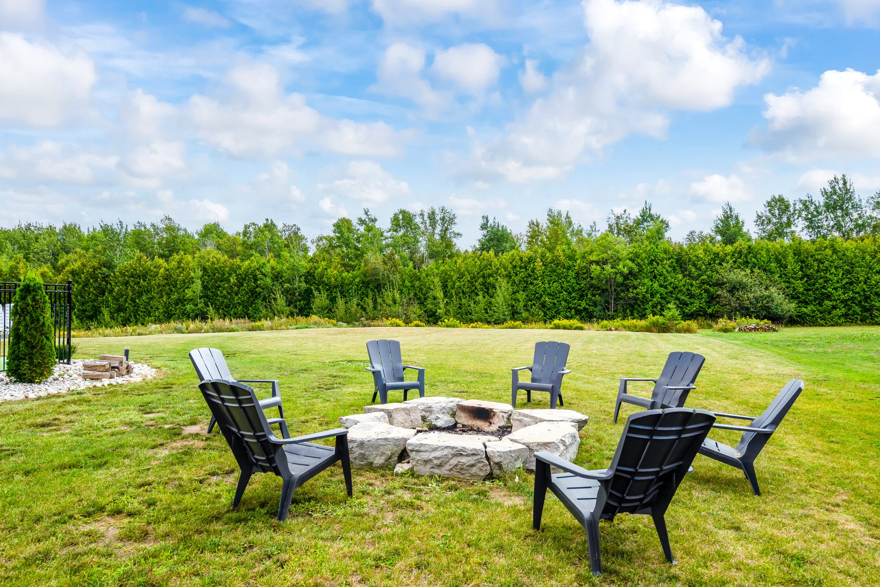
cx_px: 440
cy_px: 294
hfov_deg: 78.6
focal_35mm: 22
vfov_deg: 57.2
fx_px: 538
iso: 200
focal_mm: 22
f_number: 8
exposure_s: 1/200
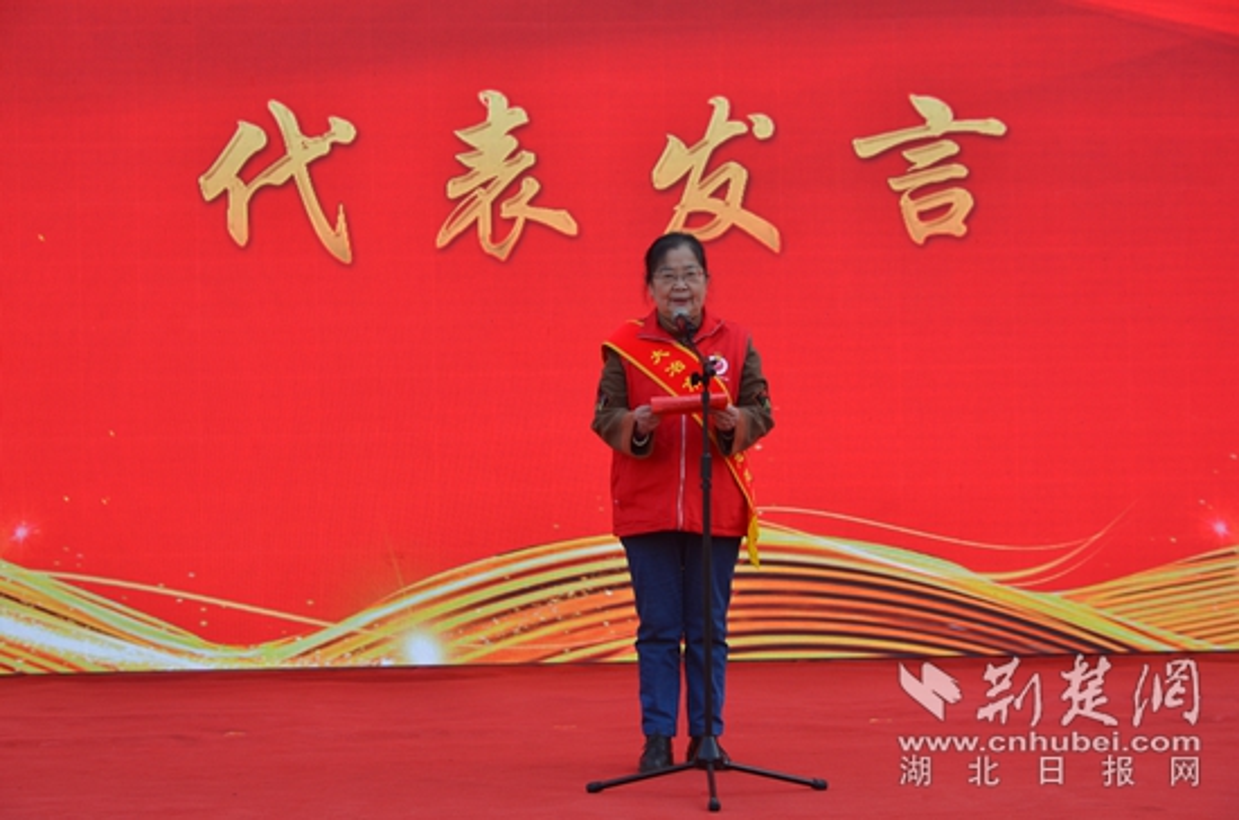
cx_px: 620
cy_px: 410
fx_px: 2987
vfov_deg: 15.6
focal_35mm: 87
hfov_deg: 23.4
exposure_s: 1/200
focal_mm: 58
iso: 200
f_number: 7.1
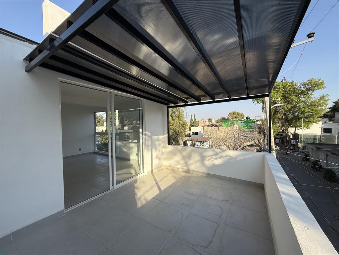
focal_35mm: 14
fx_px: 137
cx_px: 170
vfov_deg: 85.7
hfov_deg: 102.1
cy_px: 128
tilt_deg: +0.1
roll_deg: +1.1
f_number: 2.2
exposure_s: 1/1125
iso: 50
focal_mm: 2.22
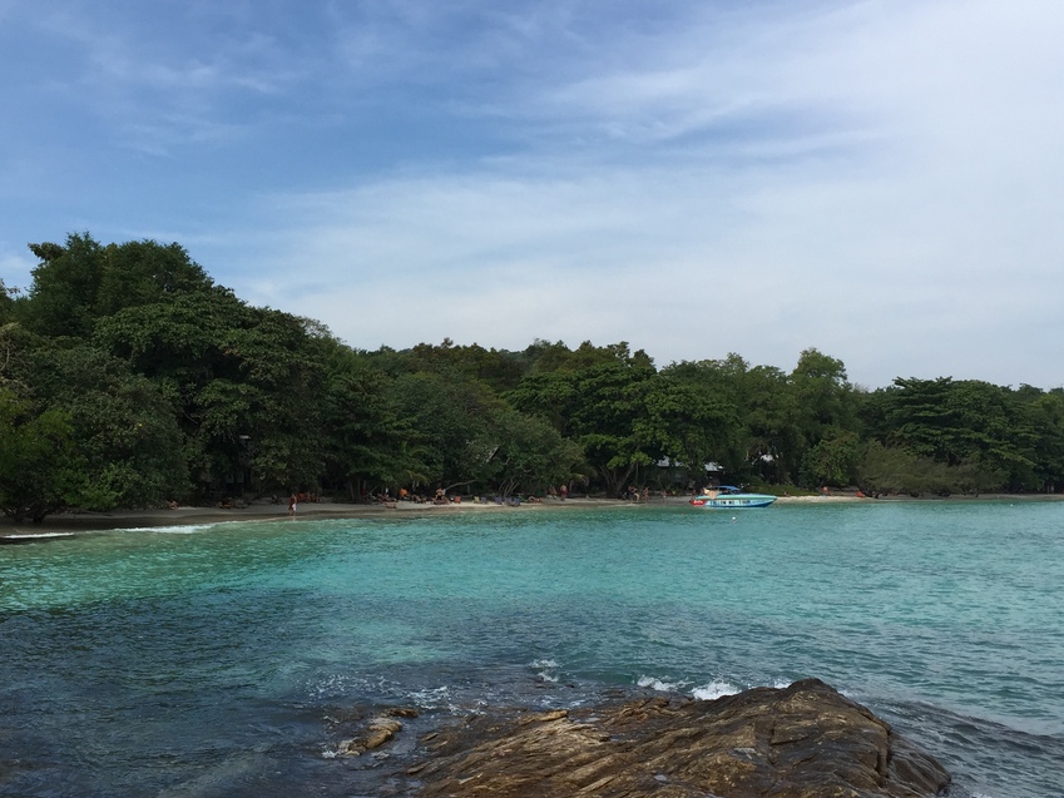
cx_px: 415
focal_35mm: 41
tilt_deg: +1.6
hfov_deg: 45.5
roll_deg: -0.9
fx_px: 1260
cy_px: 446
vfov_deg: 35.1
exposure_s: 1/1799
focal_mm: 4.15
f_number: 2.2
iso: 32
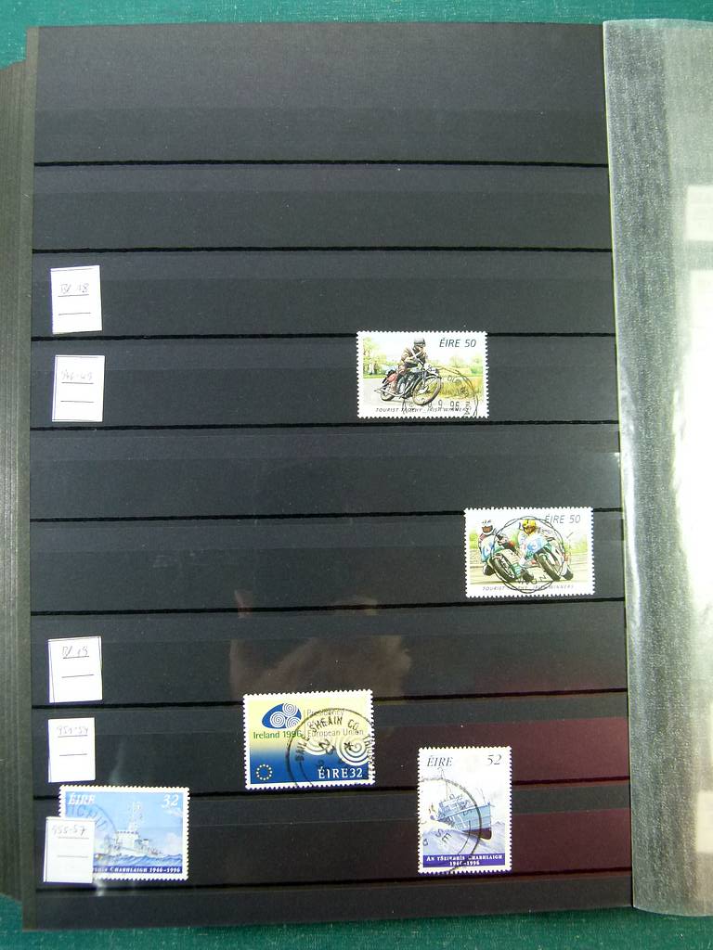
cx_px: 356
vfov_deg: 54.0
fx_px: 934
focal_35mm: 34
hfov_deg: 41.8
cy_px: 475
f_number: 3
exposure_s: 1/60
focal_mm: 6.1
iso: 160
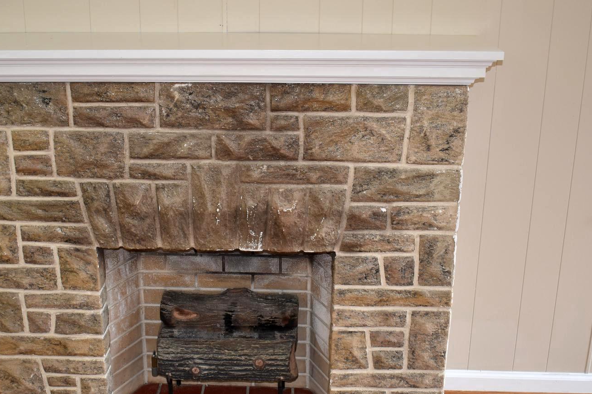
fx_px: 855
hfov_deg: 38.1
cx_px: 250
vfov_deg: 25.9
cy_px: 236
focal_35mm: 52
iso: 280
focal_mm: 22
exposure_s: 1/60
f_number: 3.8
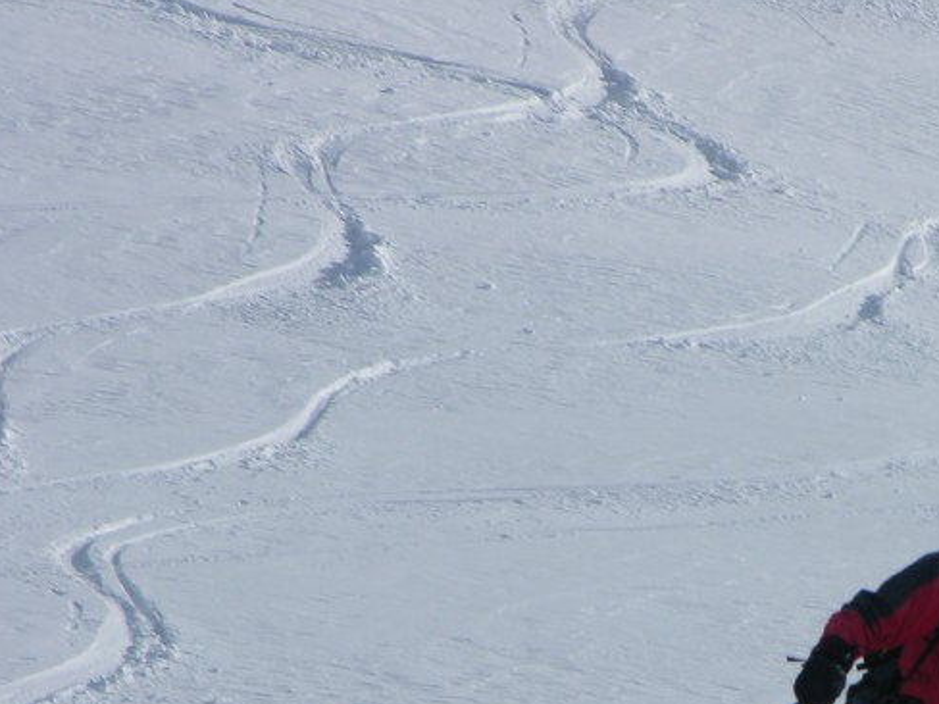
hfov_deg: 3.4
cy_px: 733
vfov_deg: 2.5
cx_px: 797
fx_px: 15923
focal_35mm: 587
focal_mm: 71.2
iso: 50
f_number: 6.6
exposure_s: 1/490
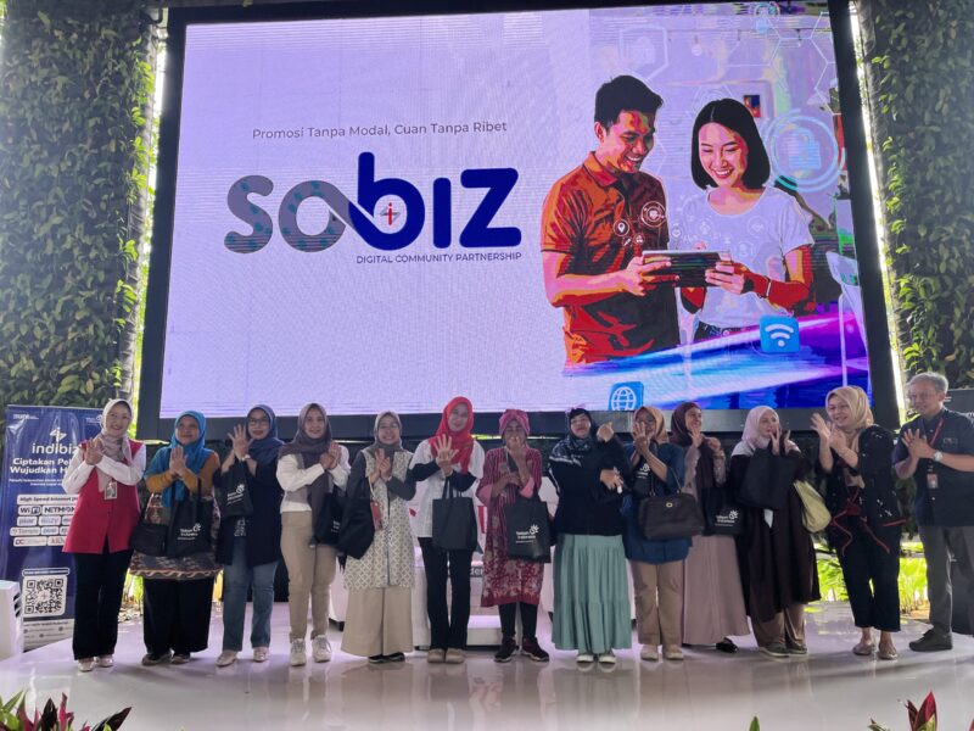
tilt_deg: +10.7
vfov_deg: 53.1
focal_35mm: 26
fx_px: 732
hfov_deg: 67.3
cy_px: 366
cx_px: 487
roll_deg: +2.0
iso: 80
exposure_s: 1/120
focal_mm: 5.1
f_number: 1.6
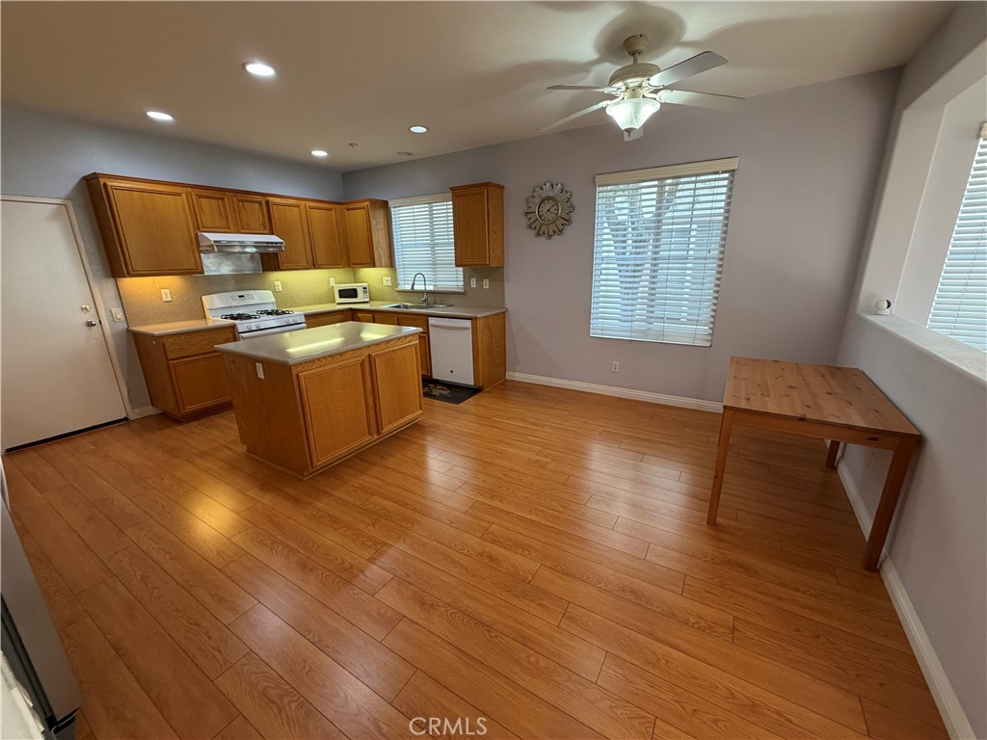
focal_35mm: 14
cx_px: 494
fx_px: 399
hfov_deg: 102.1
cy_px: 370
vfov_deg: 85.7
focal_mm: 2.22
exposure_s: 1/60
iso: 250
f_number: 2.2
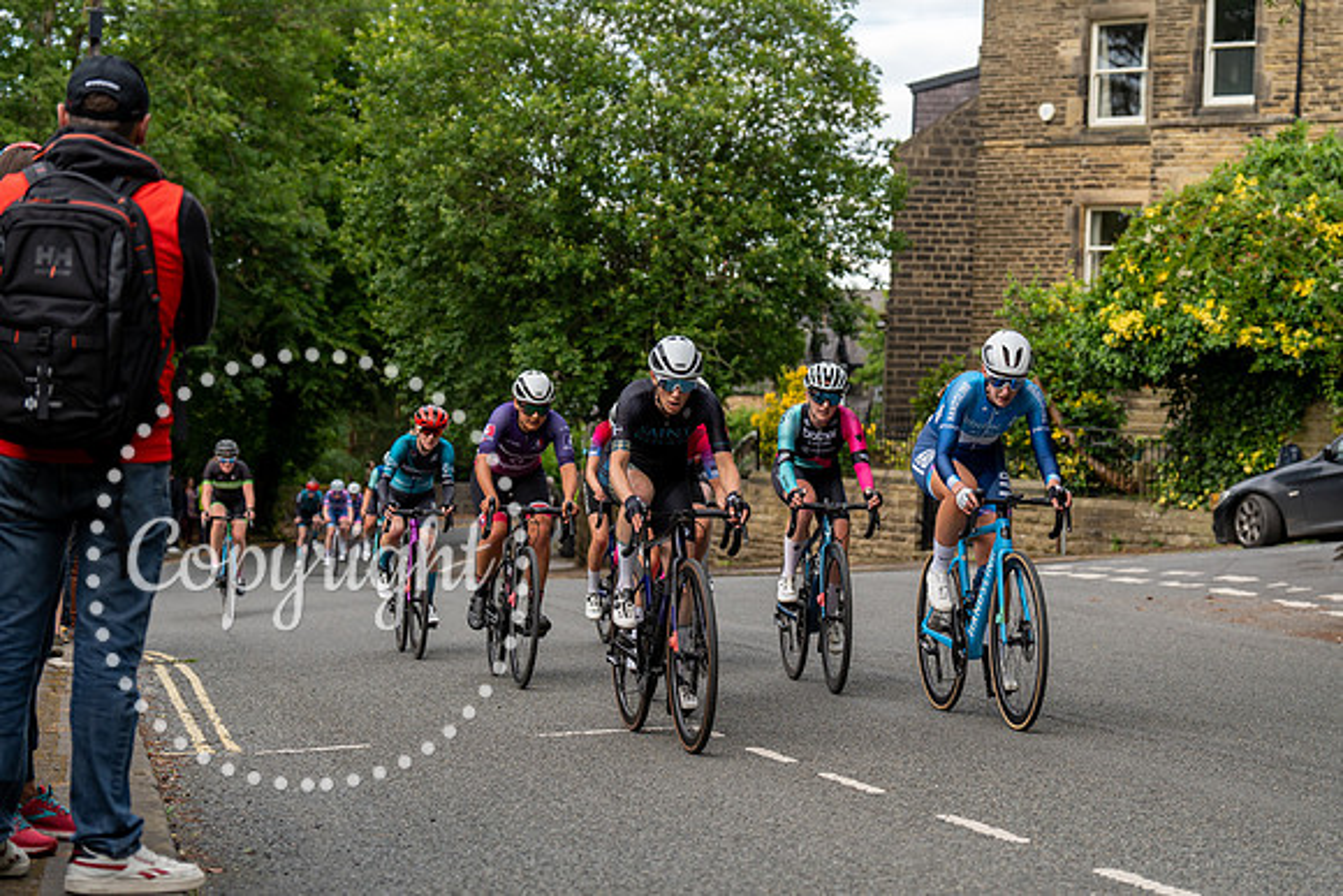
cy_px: 448
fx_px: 2612
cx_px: 672
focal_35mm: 70
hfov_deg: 28.8
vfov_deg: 19.5
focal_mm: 70
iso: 500
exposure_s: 1/500
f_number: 4
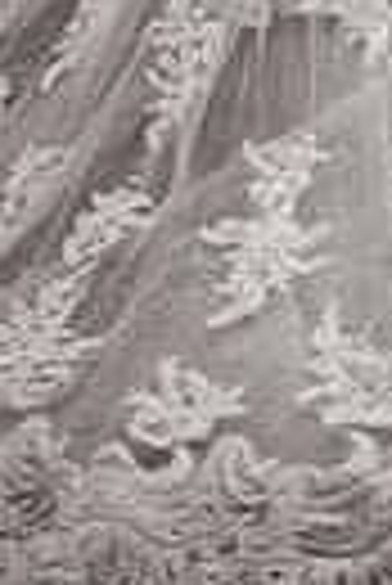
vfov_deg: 22.2
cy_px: -364
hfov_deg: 19.8
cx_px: 198
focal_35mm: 69
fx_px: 1124
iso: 640
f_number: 2.8
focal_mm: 20
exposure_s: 1/320
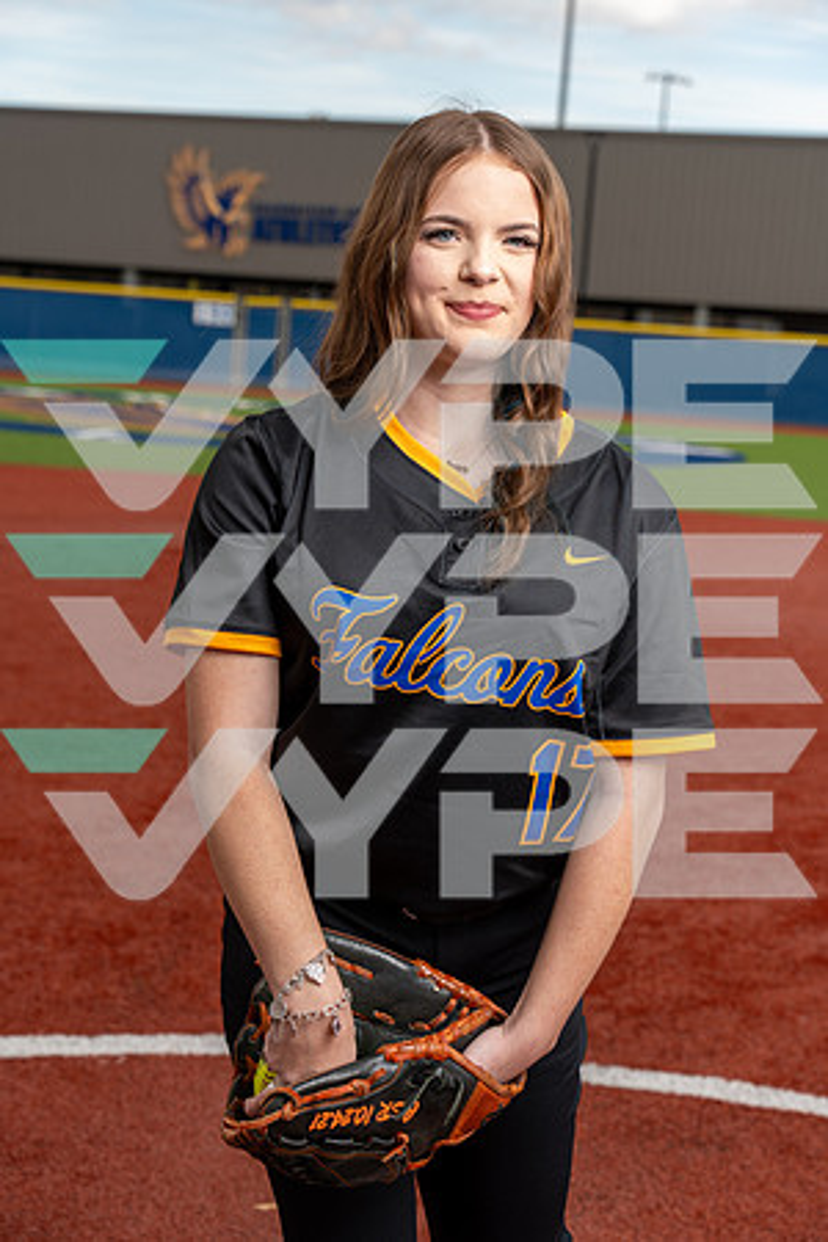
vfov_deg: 31.4
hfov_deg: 21.2
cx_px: 414
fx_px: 2208
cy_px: 621
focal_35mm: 64
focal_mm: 64
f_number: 5.6
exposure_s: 1/250
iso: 160
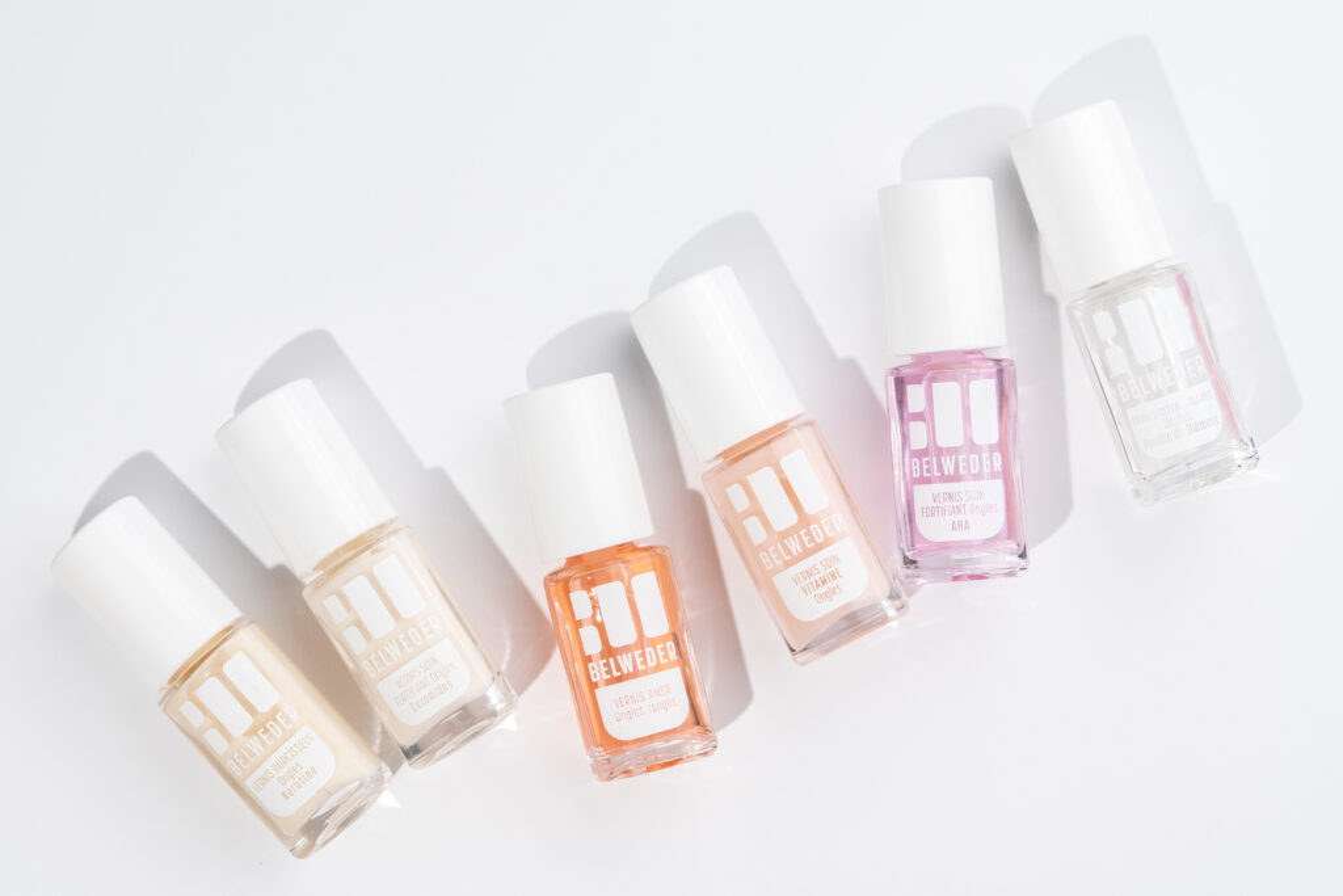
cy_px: 448
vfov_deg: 15.2
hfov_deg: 22.6
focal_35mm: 90
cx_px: 672
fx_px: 3358
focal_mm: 90
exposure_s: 1/125
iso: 200
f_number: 13
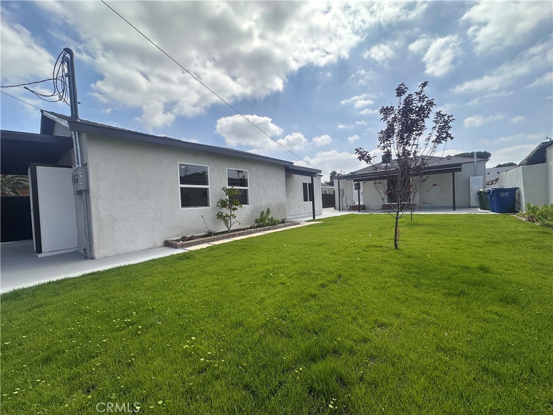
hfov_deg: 102.1
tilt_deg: -1.0
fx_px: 224
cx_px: 276
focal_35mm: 14
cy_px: 208
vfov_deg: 85.7
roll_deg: +3.1
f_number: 2.2
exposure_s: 1/2353
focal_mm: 2.22
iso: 50
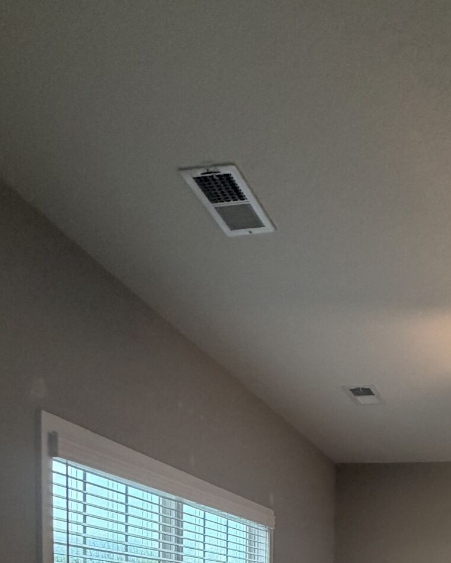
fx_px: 551
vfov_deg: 40.7
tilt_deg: -1.4
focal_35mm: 33
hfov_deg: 40.3
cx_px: 426
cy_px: 652
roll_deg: -1.0
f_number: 2.2
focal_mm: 2.22
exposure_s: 1/60
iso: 200
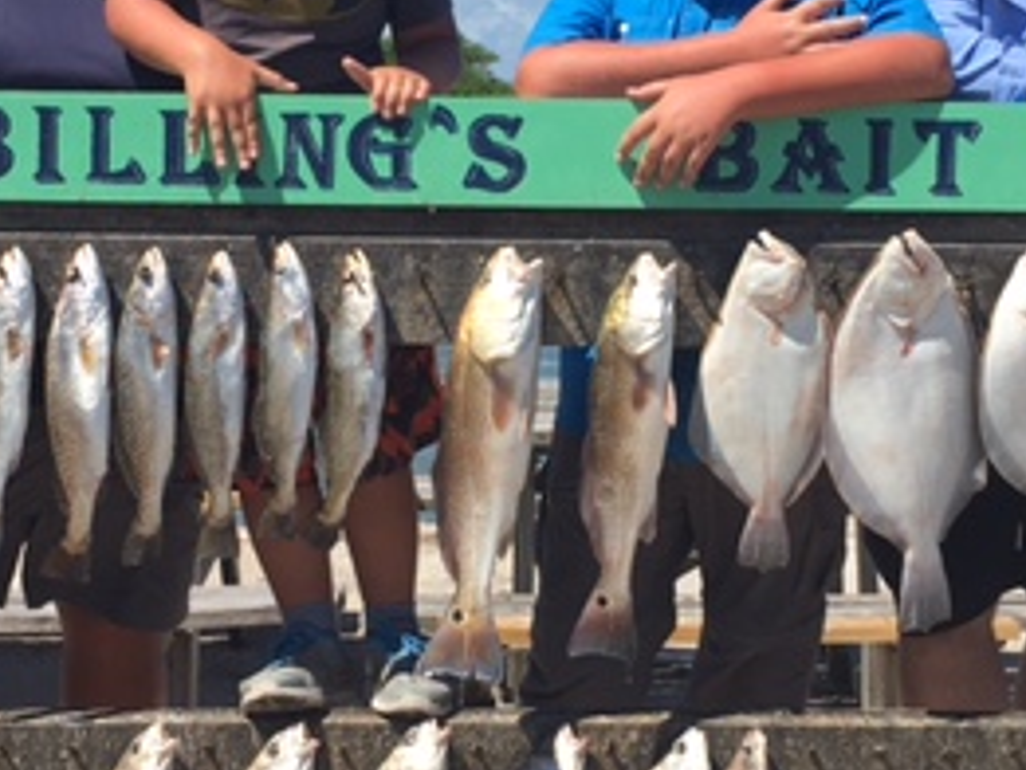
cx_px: 476
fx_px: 2105
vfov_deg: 20.7
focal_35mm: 71
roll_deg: +1.7
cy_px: 291
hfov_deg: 27.4
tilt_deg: -4.3
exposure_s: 1/1570
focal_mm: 4.15
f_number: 2.2
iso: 25
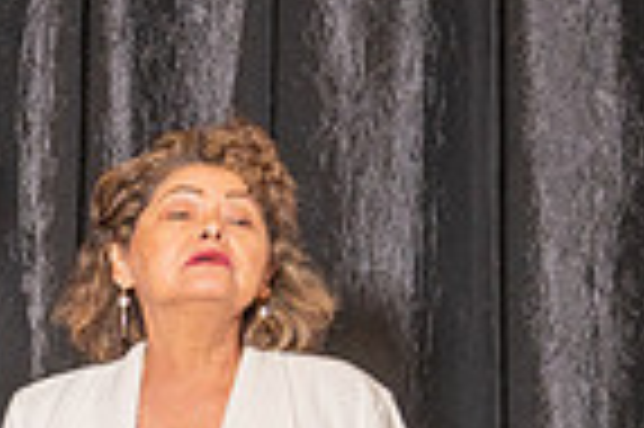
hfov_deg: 9.2
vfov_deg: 6.6
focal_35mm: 204
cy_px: 751
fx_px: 3645
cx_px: -815
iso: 800
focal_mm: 44
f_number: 4.5
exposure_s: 1/200
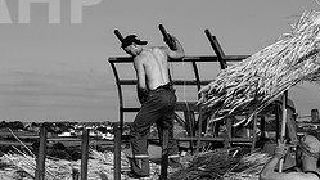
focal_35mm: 78
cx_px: 280
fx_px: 662
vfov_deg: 15.4
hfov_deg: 26.4
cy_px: 151
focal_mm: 32
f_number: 5.6
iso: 64
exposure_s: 1/1250
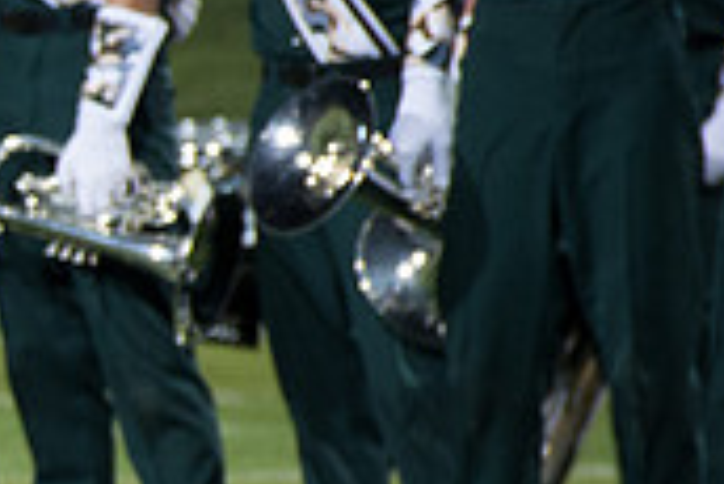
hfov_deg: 2.3
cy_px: 419
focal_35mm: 874
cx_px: -922
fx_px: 17591
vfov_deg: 1.6
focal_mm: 180
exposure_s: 1/160
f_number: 5
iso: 1600
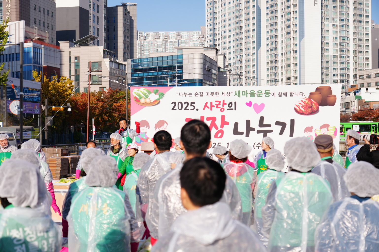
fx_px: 652
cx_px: 190
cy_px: 126
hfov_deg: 32.4
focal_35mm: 62
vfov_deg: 21.9
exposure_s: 1/3200
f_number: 4.5
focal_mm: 62
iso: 400
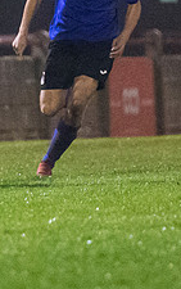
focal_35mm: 1226
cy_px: 36
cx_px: -145
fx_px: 9658
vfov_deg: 1.7
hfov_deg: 1.1
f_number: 2.8
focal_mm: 200
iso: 6400
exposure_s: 1/1000
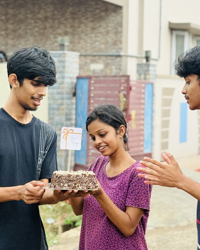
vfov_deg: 26.7
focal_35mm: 71
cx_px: 105
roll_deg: -1.9
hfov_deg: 21.6
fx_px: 525
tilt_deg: -1.7
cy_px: 150
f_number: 1.78
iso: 64
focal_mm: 6.76
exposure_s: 1/180
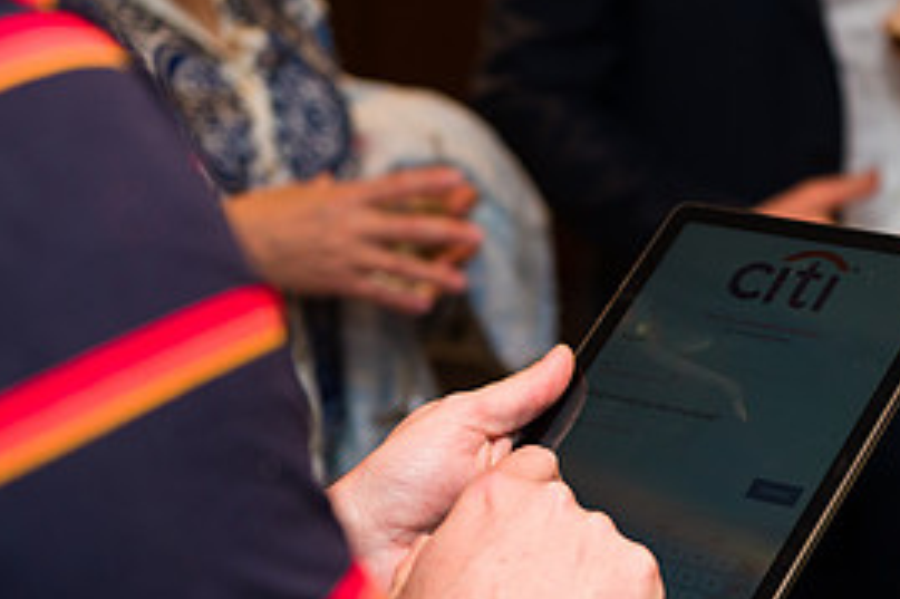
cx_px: 743
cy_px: 371
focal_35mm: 112
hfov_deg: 18.1
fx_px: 2798
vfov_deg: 12.2
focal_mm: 52
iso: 640
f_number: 4
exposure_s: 1/160
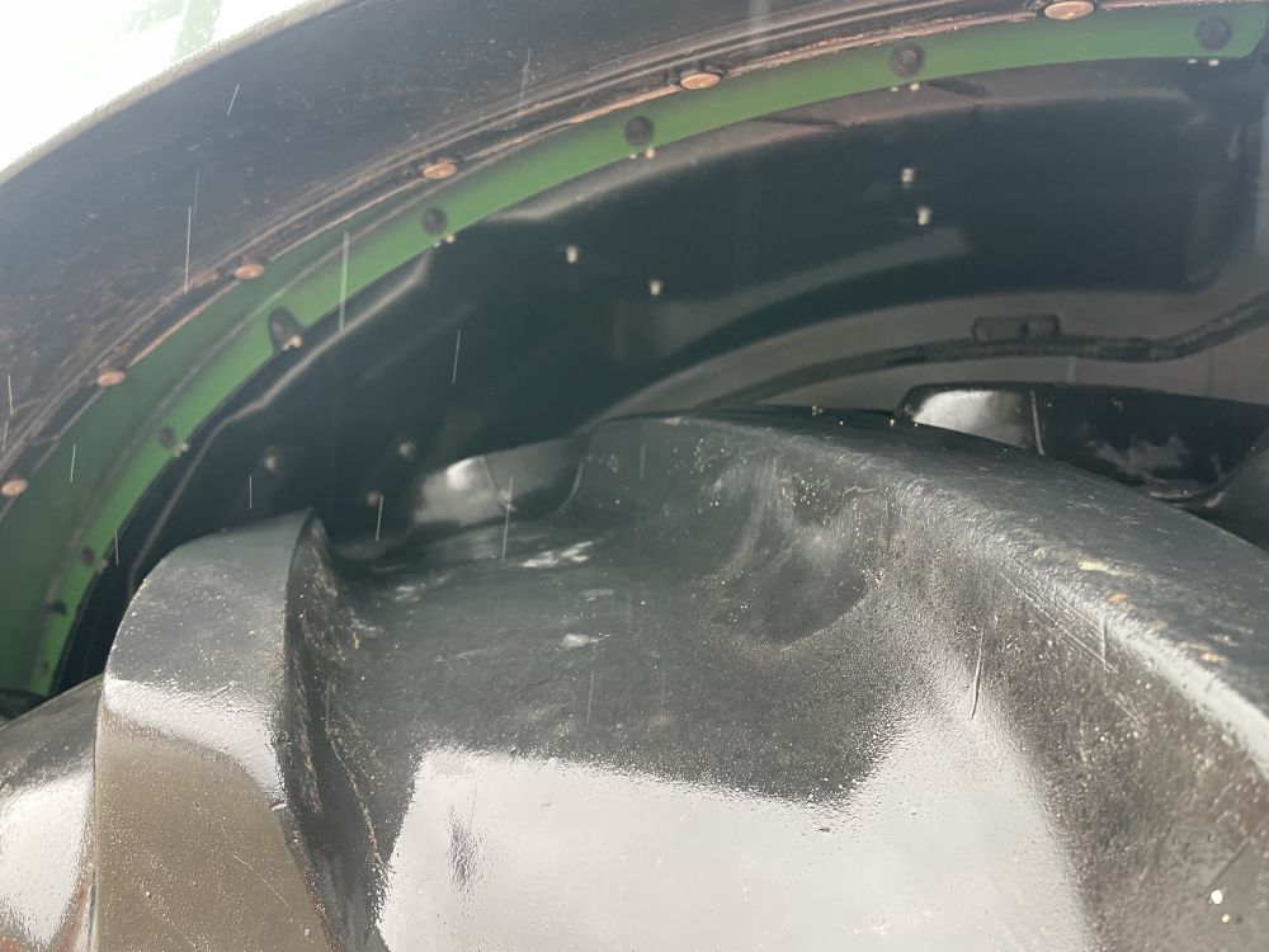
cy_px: 476
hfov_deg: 67.3
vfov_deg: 53.1
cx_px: 634
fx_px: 953
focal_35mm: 26
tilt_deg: -6.9
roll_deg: -3.1
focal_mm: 4.2
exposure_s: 1/70
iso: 125
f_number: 1.6
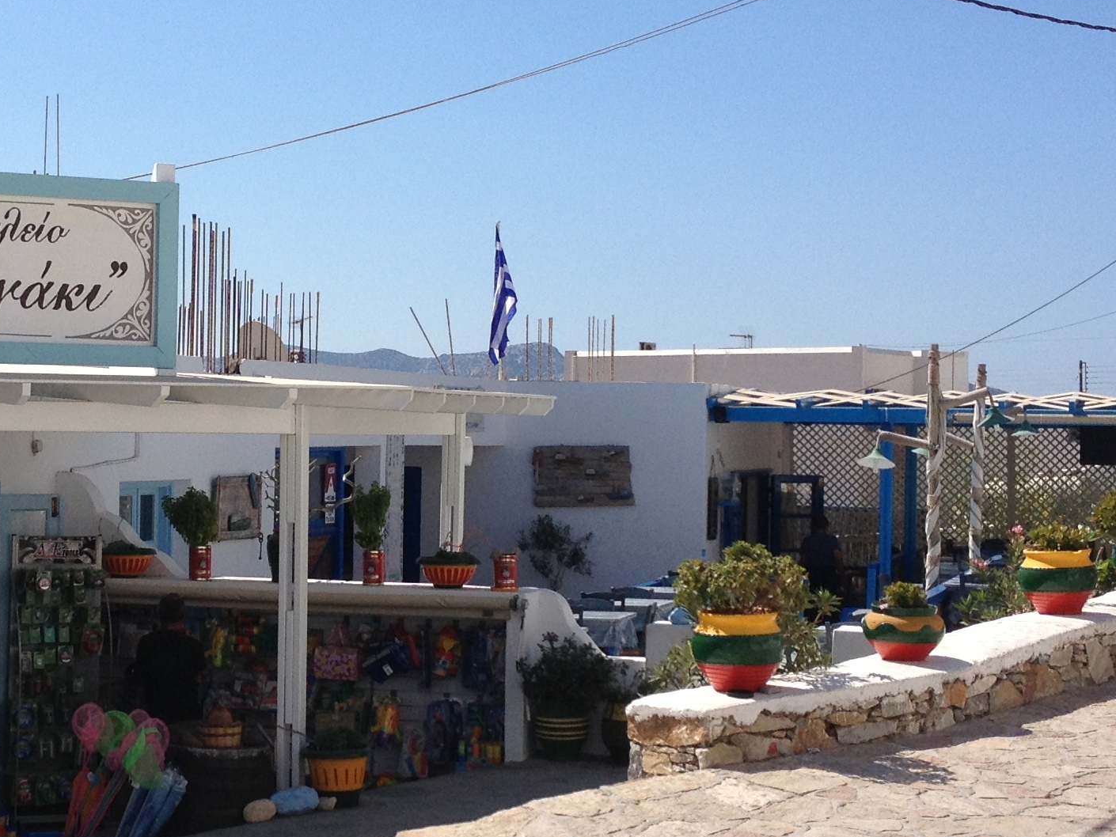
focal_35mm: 81
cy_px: 425
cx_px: 306
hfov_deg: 23.9
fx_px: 2612
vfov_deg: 18.2
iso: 50
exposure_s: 1/2632
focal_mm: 4.28
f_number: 2.4
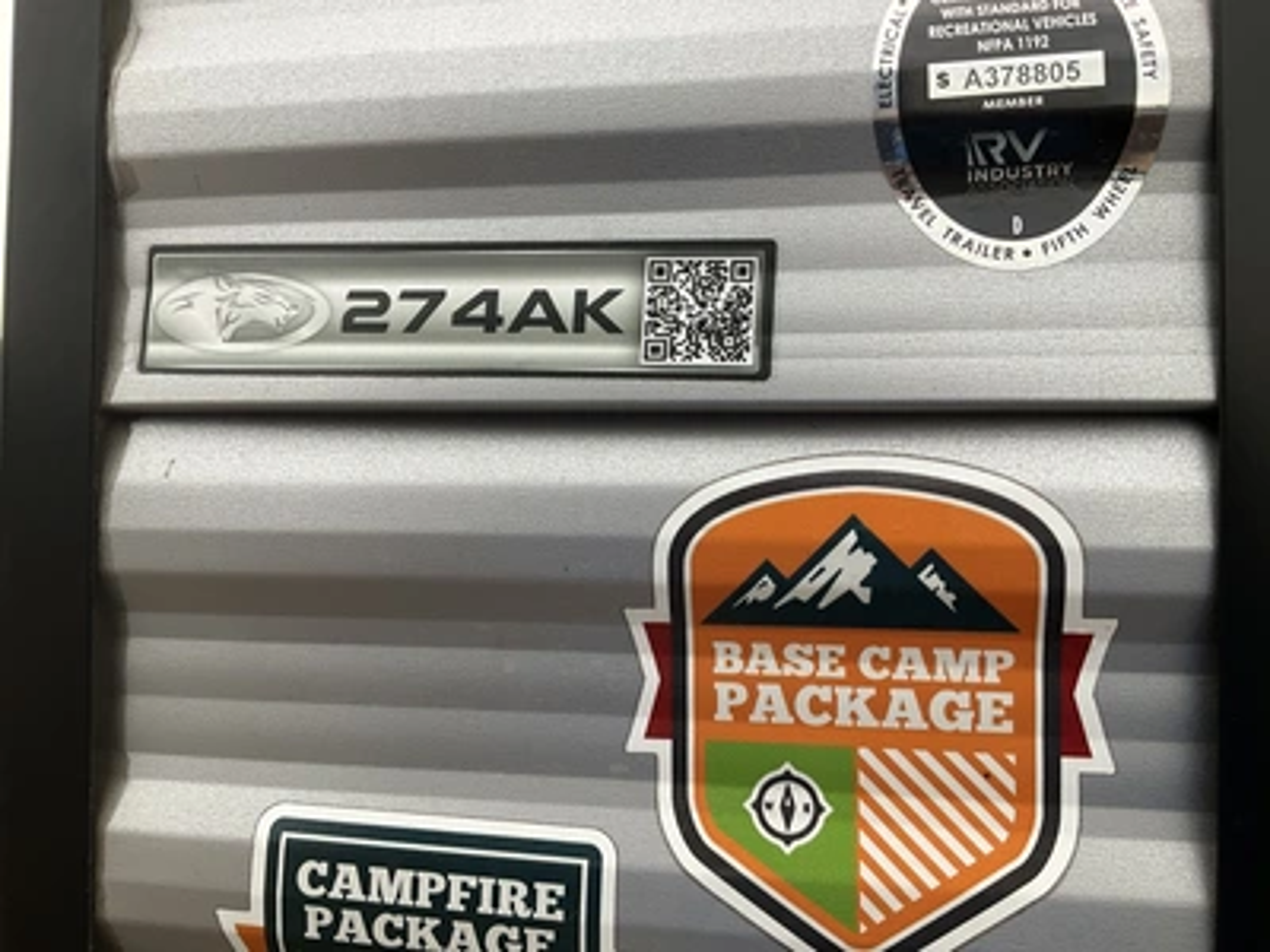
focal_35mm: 29
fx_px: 1064
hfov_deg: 61.7
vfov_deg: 48.2
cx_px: 635
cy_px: 476
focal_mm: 3
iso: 20
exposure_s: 1/122
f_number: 1.8
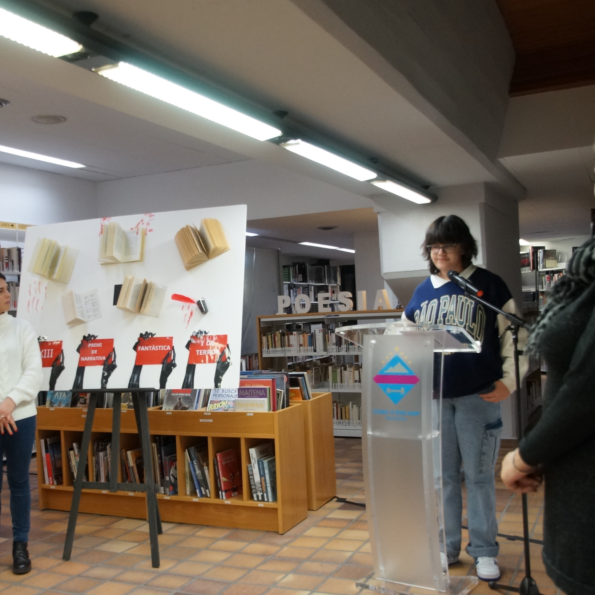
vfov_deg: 44.9
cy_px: 311
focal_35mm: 37
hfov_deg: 44.6
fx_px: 720
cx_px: 222
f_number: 4
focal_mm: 18
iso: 1250
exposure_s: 1/60
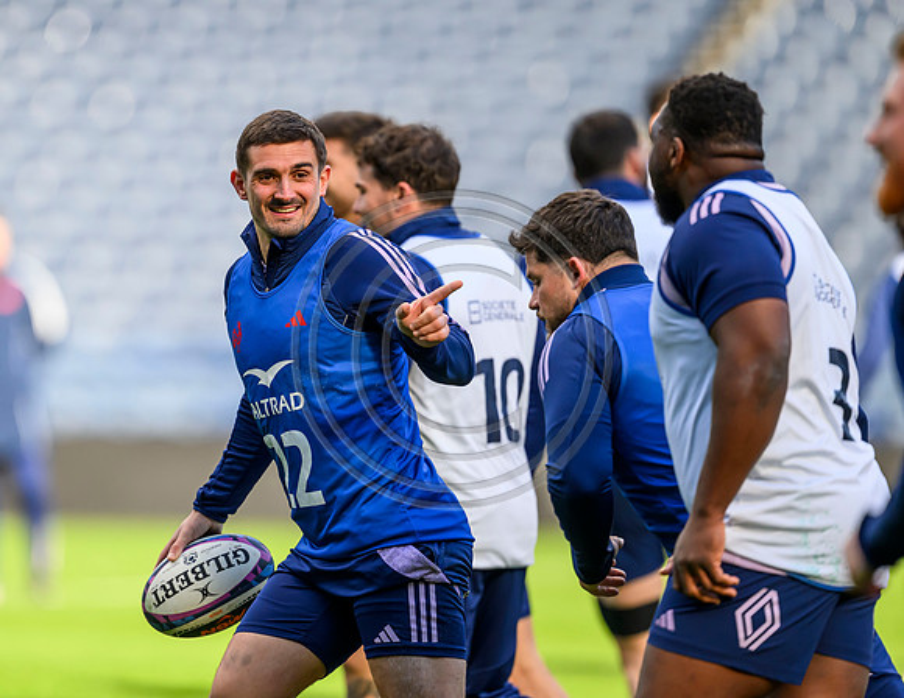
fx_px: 13514
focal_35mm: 512
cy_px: 304
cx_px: 301
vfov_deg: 3.0
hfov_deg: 3.8
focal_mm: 400
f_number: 3.2
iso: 1000
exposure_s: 1/3200
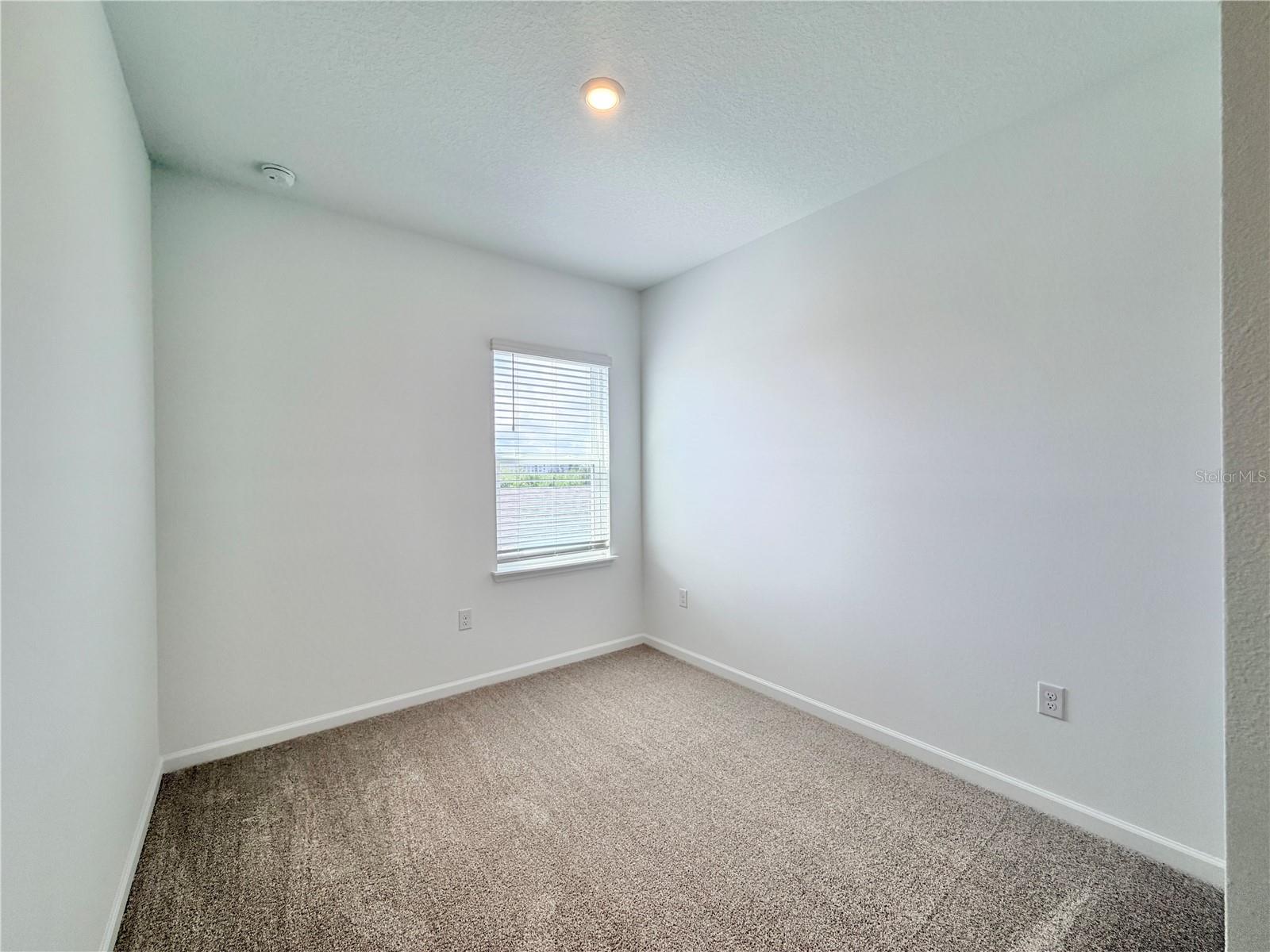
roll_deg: +0.6
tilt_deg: -0.8
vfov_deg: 85.7
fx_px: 514
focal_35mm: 14
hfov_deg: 102.1
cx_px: 635
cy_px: 476
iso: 80
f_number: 2.2
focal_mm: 2.22
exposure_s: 1/120
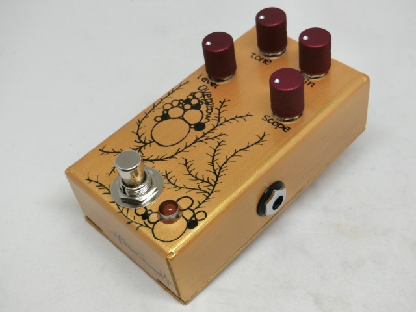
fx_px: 625
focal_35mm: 52
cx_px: 208
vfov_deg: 28.0
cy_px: 156
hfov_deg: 36.8
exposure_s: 1/125
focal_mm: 9.3
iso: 125
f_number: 4.7
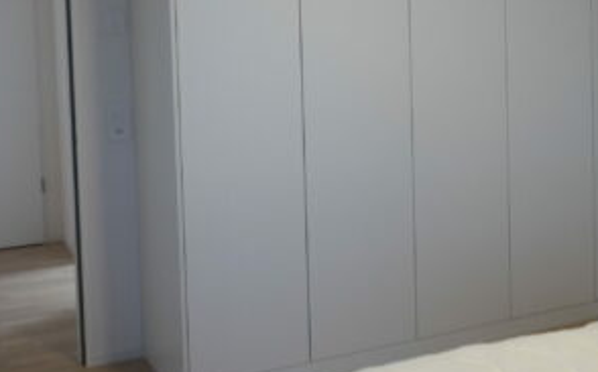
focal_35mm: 50
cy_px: 75
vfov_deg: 25.3
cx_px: 327
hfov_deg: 40.3
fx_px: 814
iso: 400
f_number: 2.4
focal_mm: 16
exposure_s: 1/30
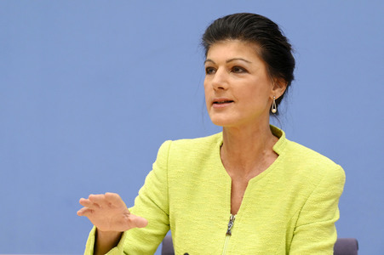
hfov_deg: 17.7
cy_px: 128
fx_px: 1236
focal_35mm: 116
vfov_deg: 11.8
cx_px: 192
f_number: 5.6
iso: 5000
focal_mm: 116
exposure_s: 1/640
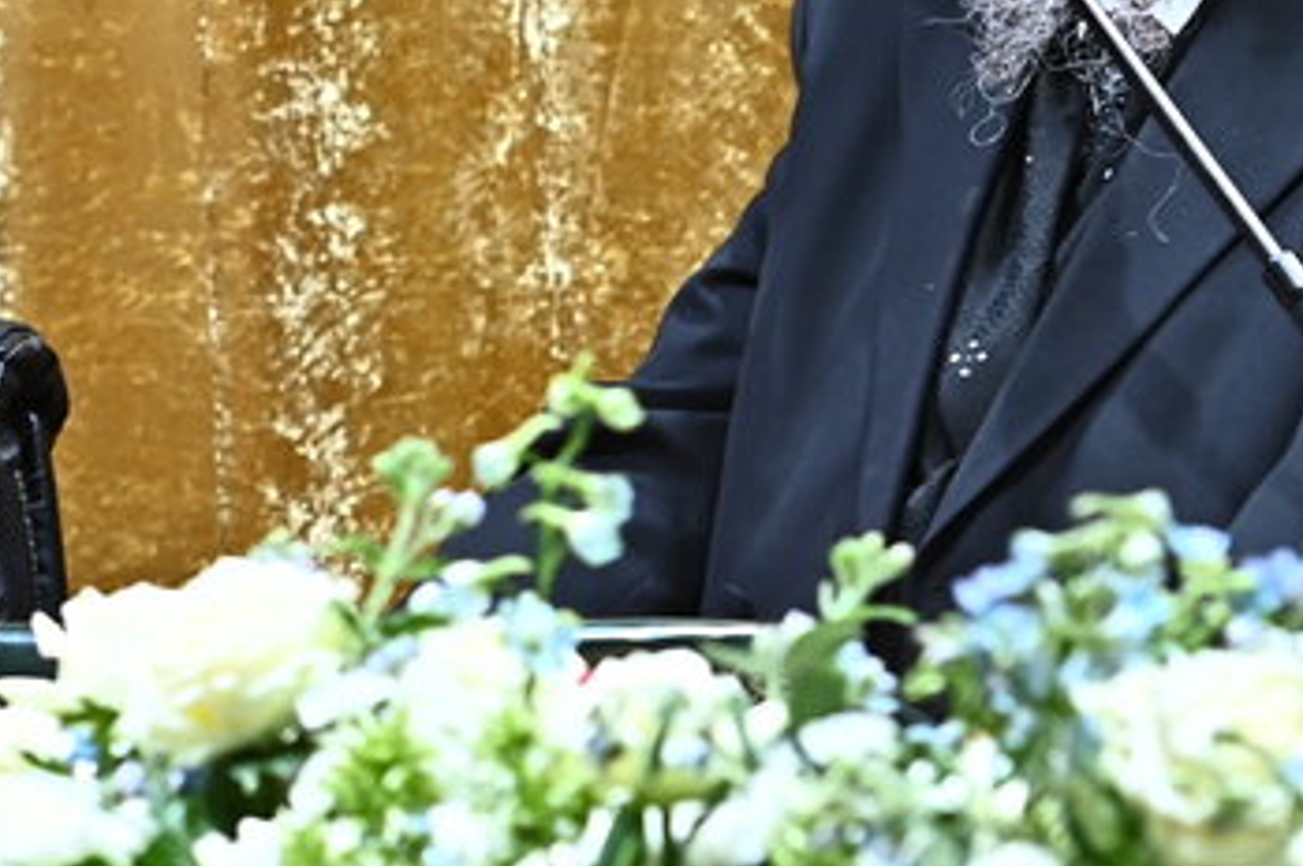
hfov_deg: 3.8
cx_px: -246
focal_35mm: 542
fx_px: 19599
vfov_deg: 2.5
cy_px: -312
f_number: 4.5
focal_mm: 135
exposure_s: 1/160
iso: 1250
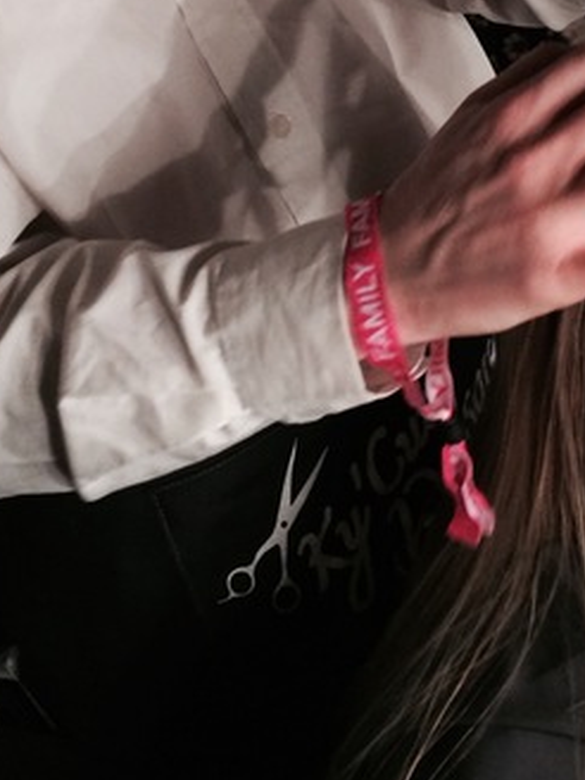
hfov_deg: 18.8
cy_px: -70
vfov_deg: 23.5
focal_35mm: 78
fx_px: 1758
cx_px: 421
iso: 160
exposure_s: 1/30
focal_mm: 4.12
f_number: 2.2
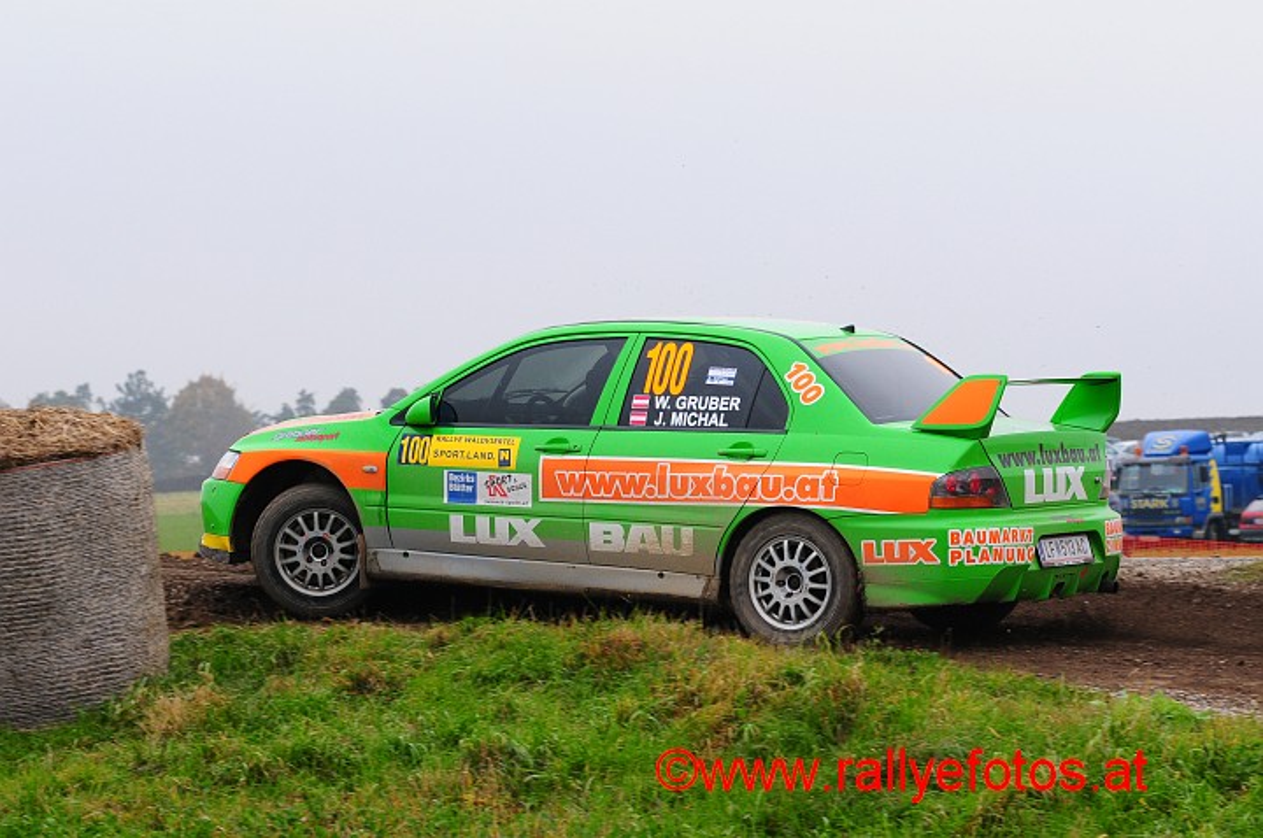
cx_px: 632
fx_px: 4835
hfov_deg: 14.9
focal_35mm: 138
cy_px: 419
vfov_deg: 9.9
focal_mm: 92
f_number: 5.6
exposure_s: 1/320
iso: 500
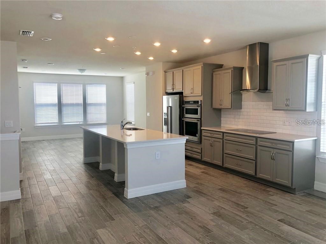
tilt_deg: -6.4
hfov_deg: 63.4
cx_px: 163
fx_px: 264
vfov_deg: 49.7
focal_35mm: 28
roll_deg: -0.7
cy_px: 122
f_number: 1.8
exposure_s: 1/120
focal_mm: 3.99
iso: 50
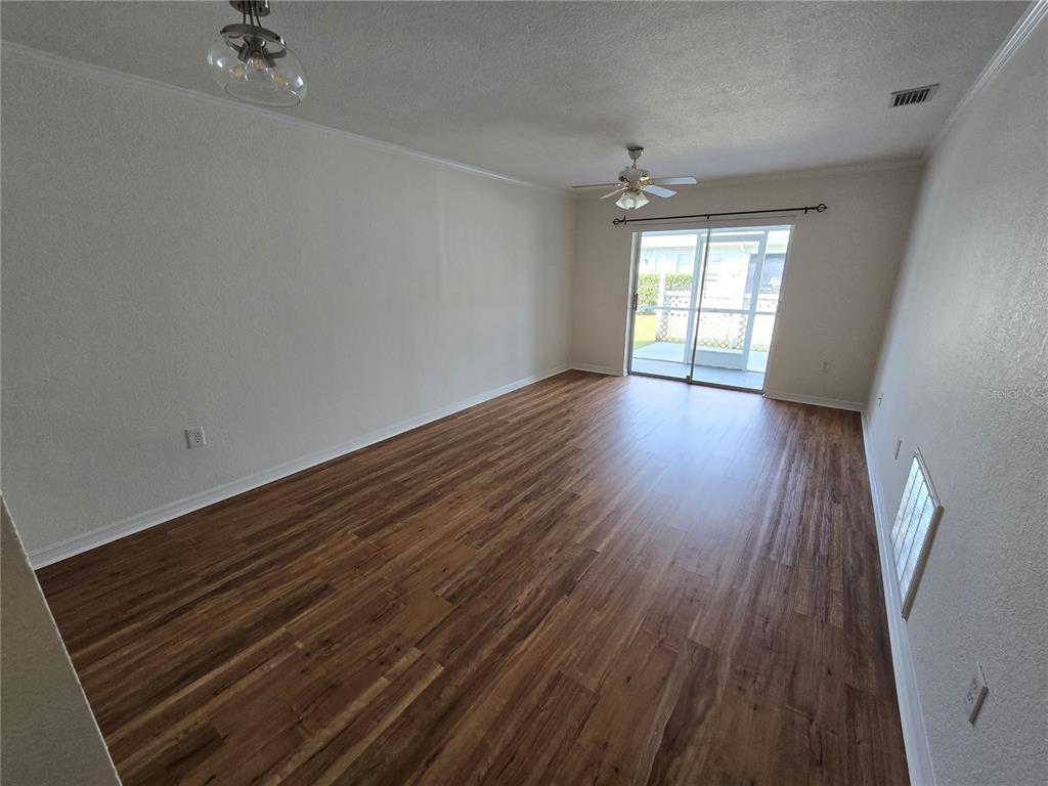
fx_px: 394
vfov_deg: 89.9
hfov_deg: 106.2
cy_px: 393
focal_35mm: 13
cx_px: 524
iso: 100
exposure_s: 1/60
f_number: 2.2
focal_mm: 2.2
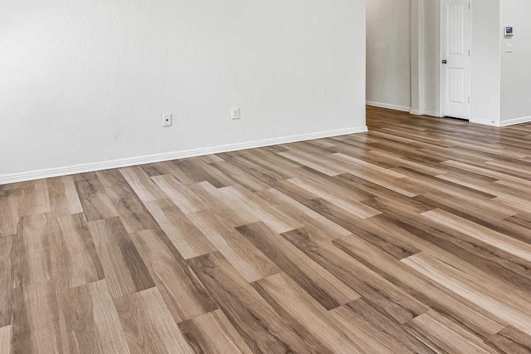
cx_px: 417
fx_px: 443
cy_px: 45
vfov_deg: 40.8
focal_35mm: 30
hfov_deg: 57.7
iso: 320
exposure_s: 1/15
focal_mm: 15
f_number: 8
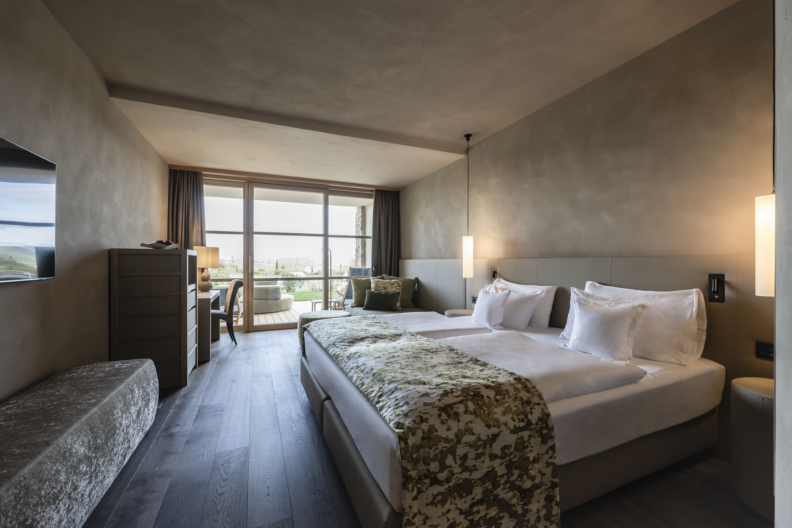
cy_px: 264
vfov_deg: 79.2
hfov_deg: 102.3
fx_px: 319
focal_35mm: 14
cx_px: 396
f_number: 7.1
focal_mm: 14.5
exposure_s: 1/40
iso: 640
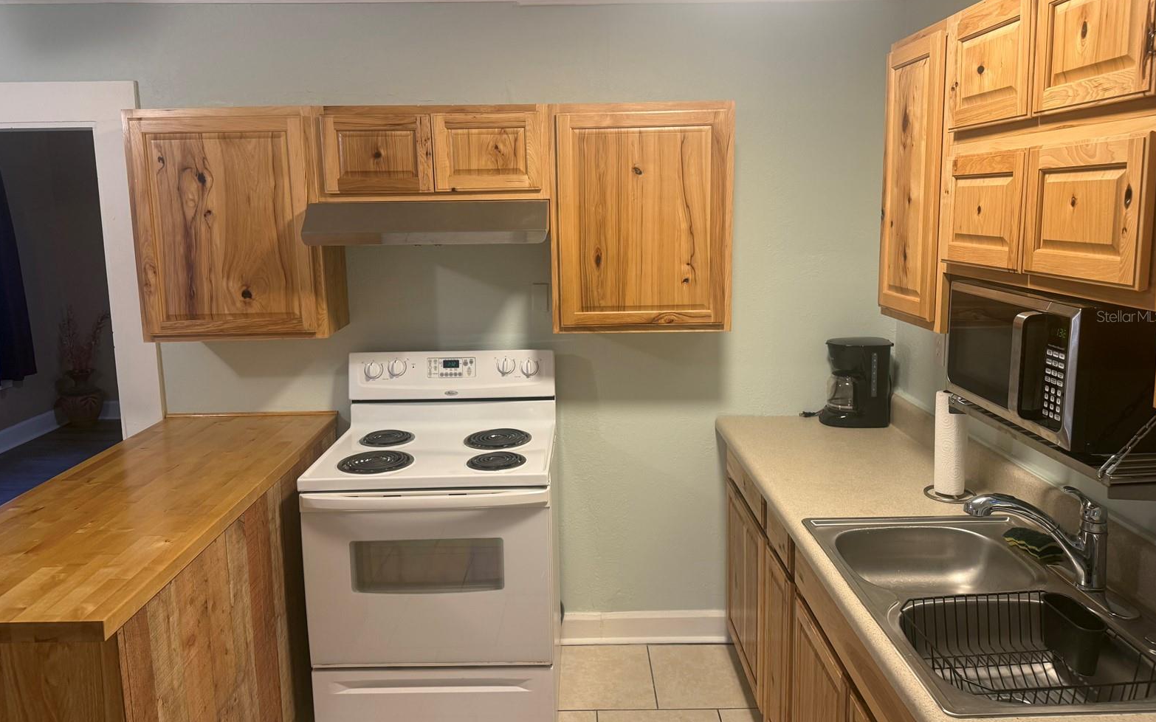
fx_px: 819
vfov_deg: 47.5
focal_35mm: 26
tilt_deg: -7.0
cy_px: 316
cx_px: 576
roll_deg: +1.2
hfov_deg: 70.4
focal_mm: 6.76
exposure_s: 1/60
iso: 125
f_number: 1.78
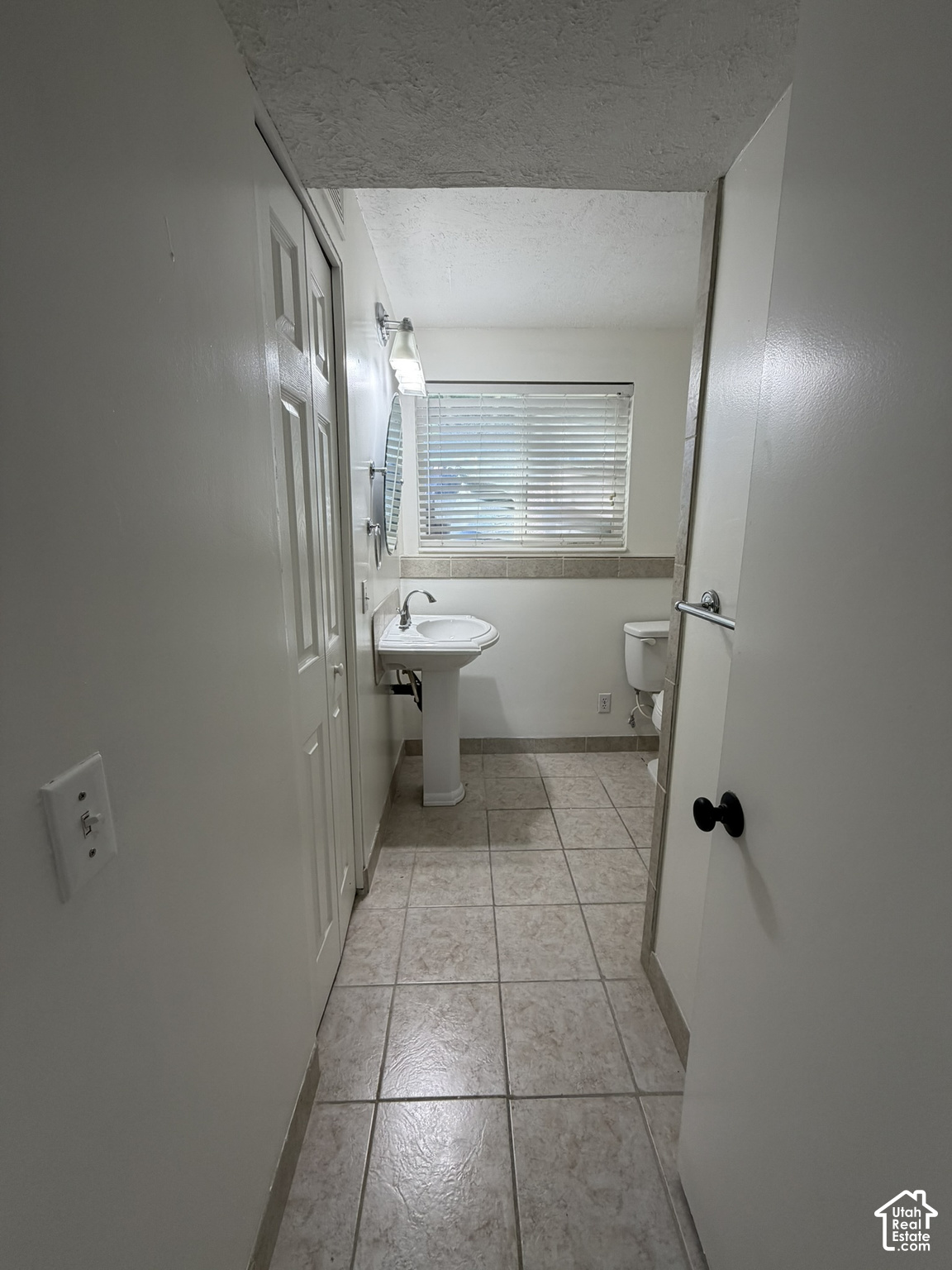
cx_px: 476
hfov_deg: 85.7
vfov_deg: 102.1
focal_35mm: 14
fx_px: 513
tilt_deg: -12.3
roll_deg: +0.8
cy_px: 635
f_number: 2.2
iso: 125
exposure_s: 1/120
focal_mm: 2.22
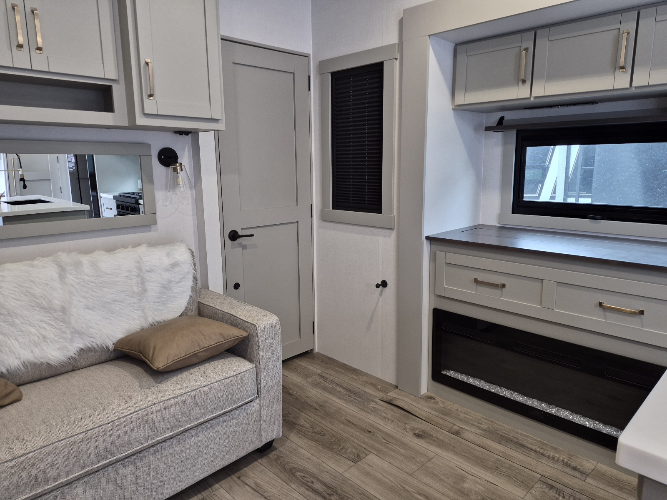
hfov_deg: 73.9
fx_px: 443
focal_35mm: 23
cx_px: 334
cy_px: 250
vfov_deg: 58.9
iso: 125
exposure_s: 1/51
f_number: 1.8
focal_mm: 5.4
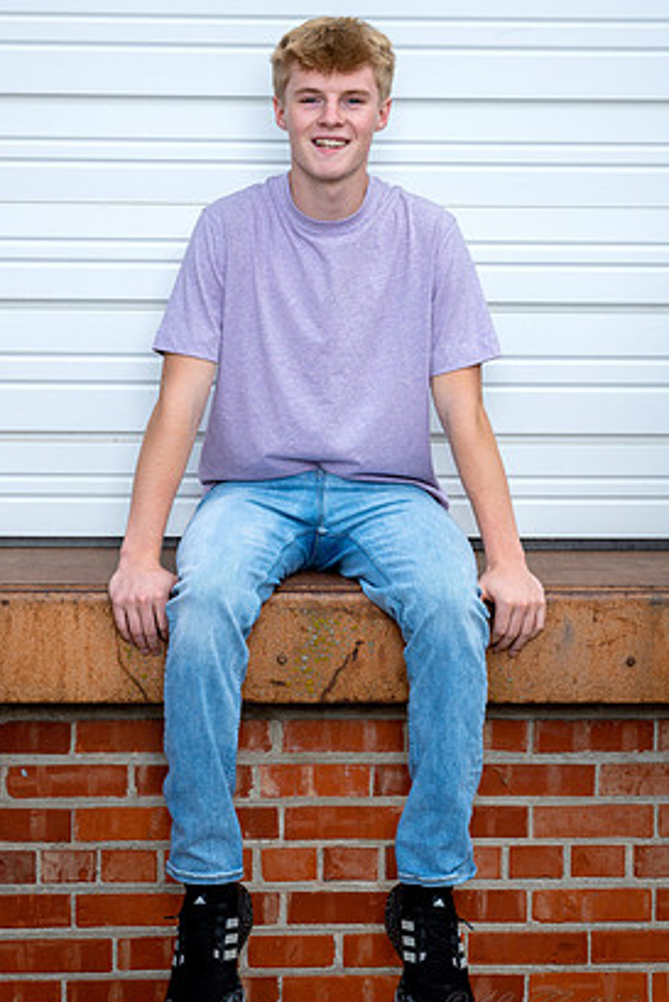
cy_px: 507
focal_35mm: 55
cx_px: 319
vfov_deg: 36.2
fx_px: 1532
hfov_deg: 24.6
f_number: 6.3
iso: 100
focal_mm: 50
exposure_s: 1/160
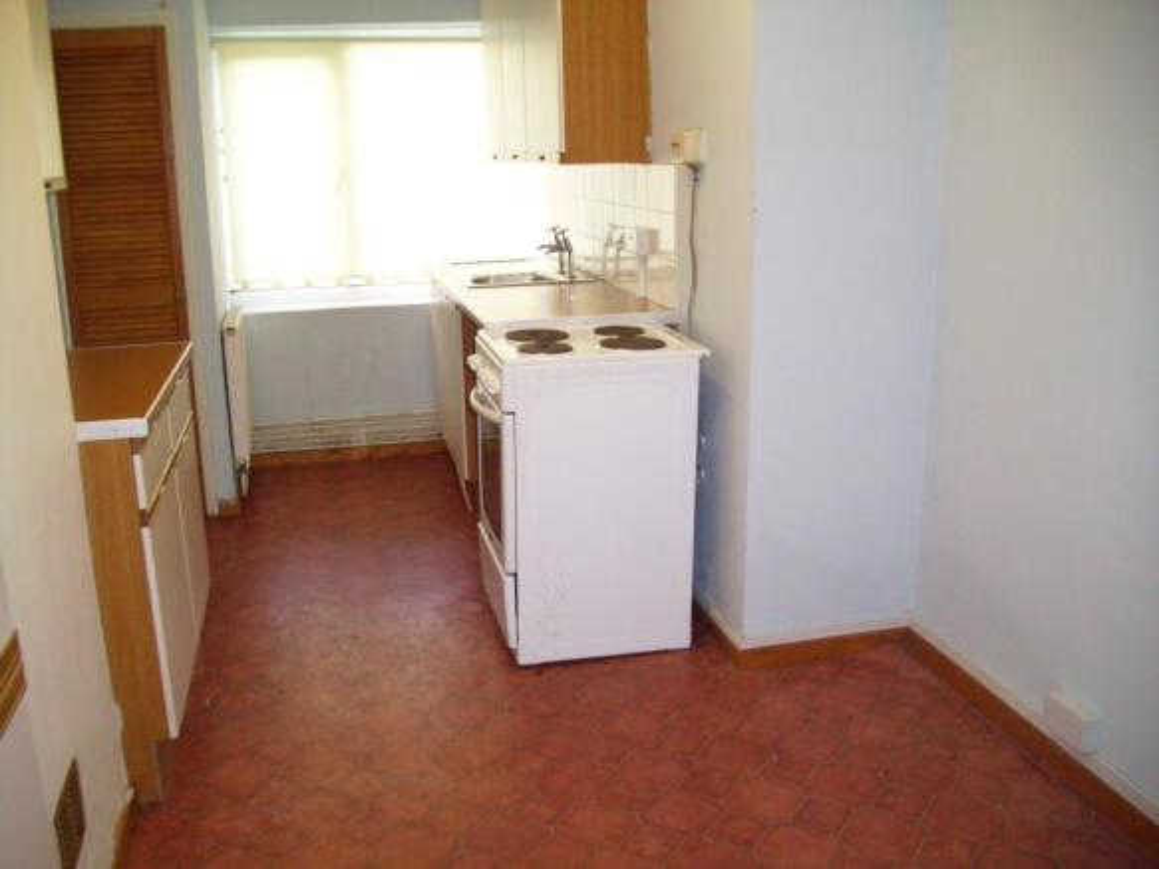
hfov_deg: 56.8
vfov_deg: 44.1
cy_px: 434
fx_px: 1071
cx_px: 580
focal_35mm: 32
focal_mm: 5.7
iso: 125
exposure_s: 1/40
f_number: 2.9
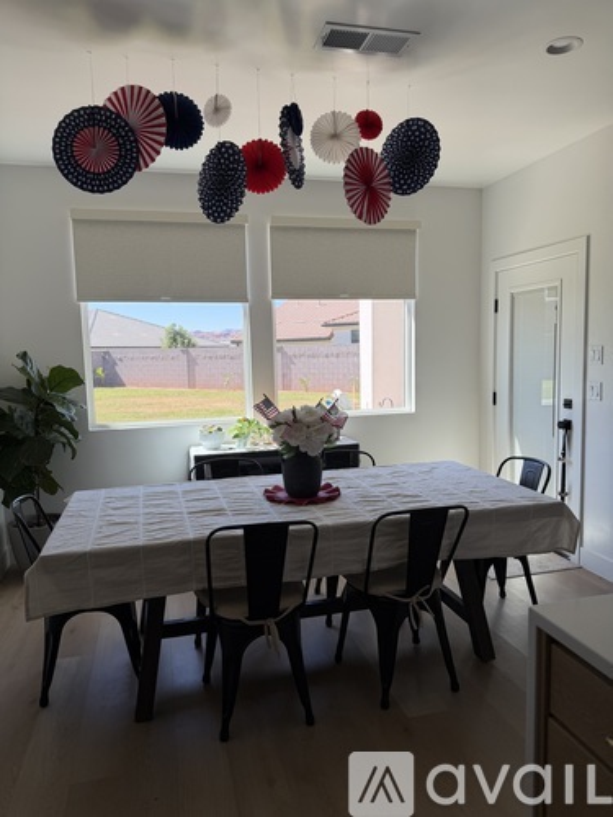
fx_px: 567
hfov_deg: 56.8
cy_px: 408
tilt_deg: -6.0
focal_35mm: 24
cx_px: 306
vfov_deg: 71.6
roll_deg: +1.6
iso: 80
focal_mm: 6.76
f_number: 1.78
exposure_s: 1/559
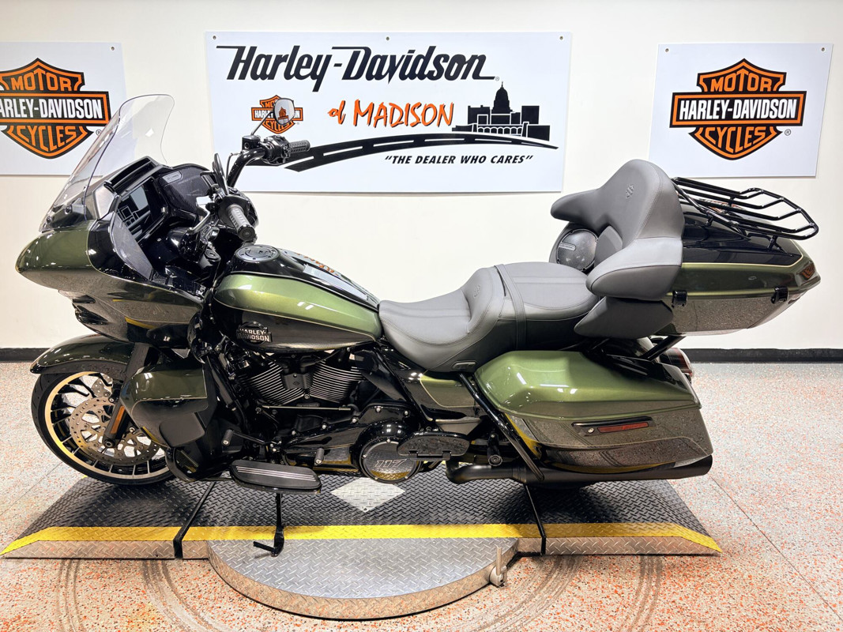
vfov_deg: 53.1
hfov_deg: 67.3
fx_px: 633
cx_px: 422
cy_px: 316
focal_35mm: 26
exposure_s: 1/120
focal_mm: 5.96
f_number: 1.6
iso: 50
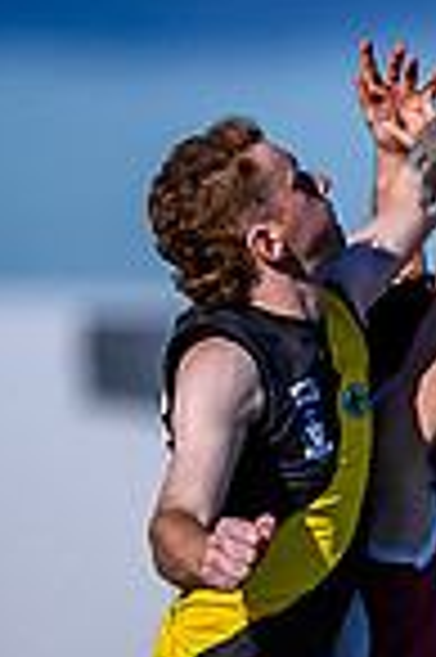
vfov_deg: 0.7
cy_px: 782
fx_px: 52604
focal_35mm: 2889
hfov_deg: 0.5
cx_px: 651
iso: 160
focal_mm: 500
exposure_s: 1/2500
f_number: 4
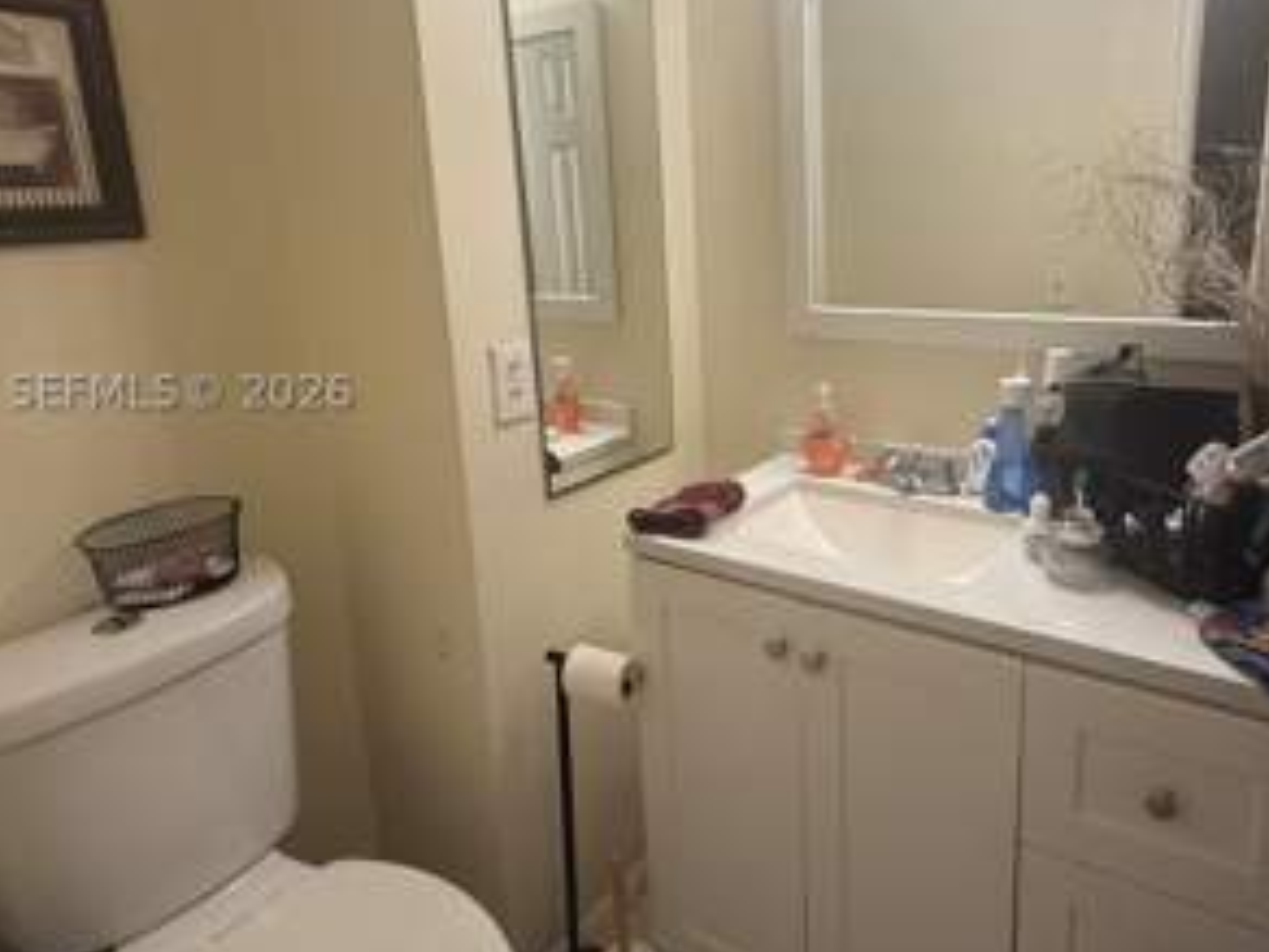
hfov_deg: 73.2
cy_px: 391
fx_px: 843
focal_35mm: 23
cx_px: 752
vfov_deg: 58.5
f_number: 2.2
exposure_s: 1/120
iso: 200
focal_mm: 2.22
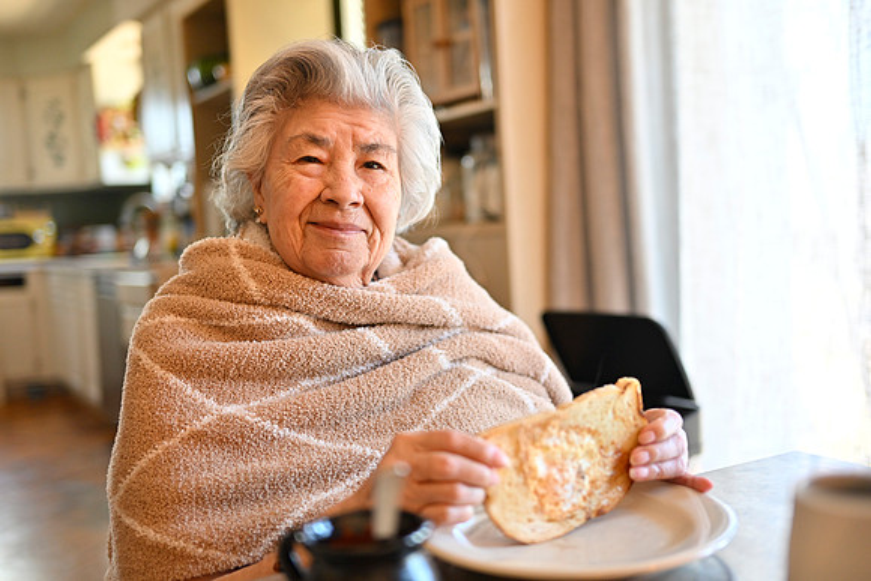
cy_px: 290
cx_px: 436
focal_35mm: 40
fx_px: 968
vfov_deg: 33.4
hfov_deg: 48.4
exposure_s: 1/100
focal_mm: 40
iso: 450
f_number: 2
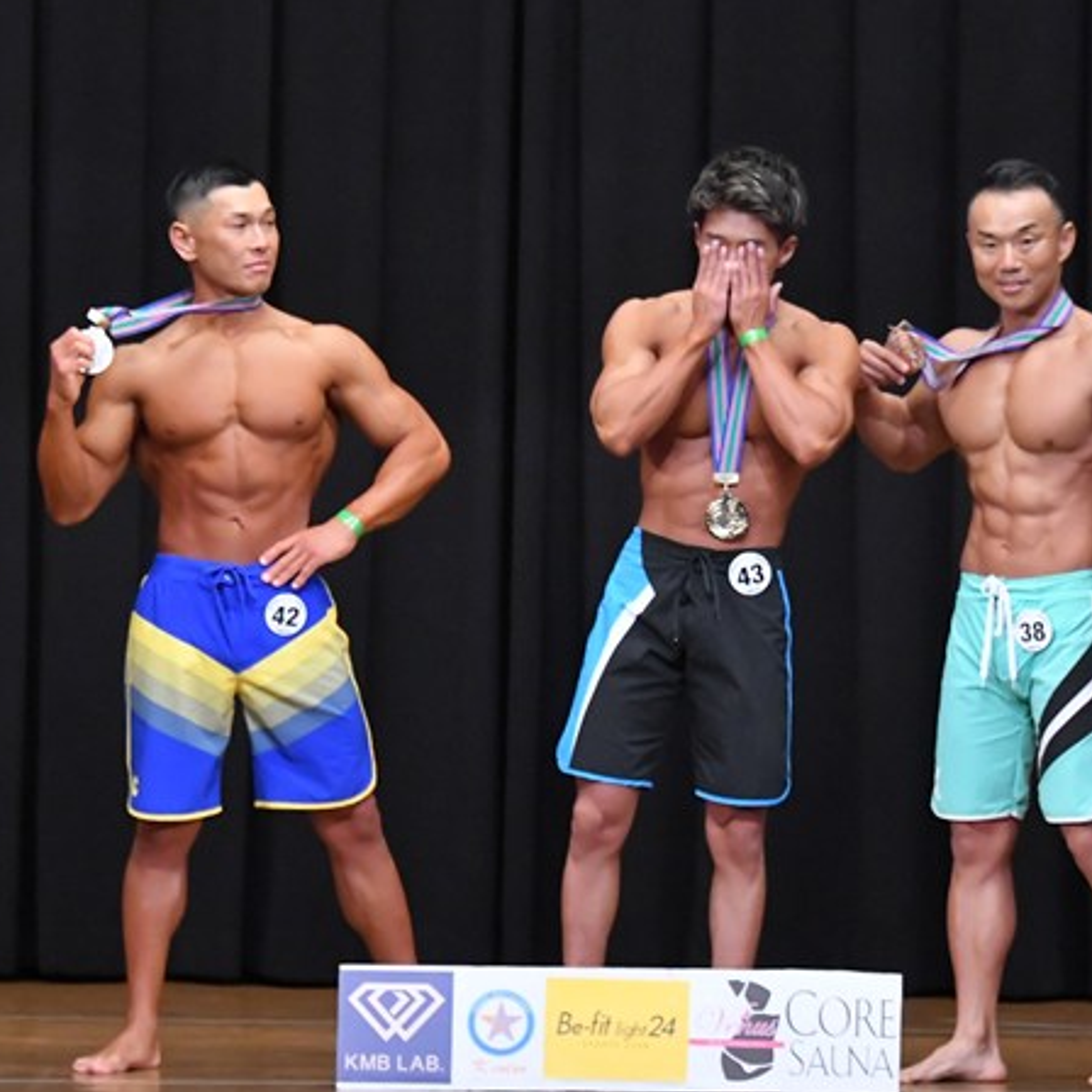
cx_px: 516
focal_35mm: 297
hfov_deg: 5.9
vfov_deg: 5.9
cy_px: 526
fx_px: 10600
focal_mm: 135
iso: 8000
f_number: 5.6
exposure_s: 1/400
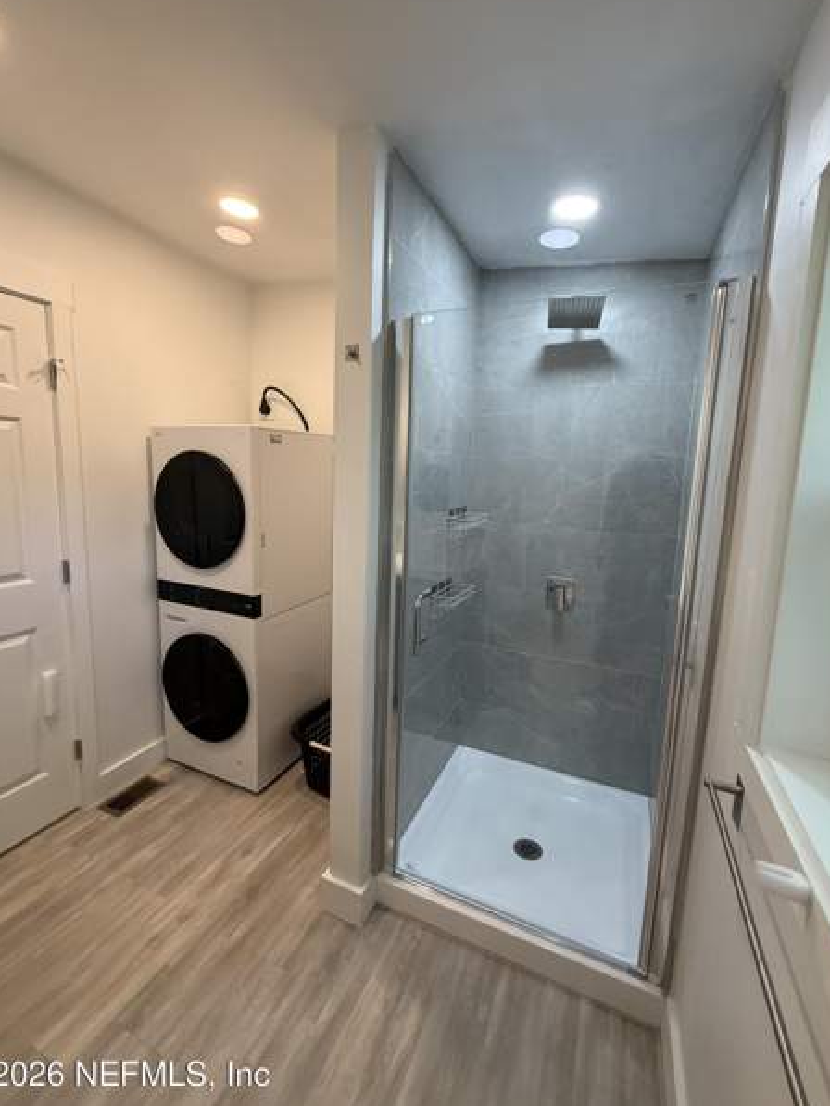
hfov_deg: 81.8
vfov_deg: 98.1
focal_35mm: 15
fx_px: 479
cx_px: 408
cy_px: 535
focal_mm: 2.22
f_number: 2.2
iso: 200
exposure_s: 1/120
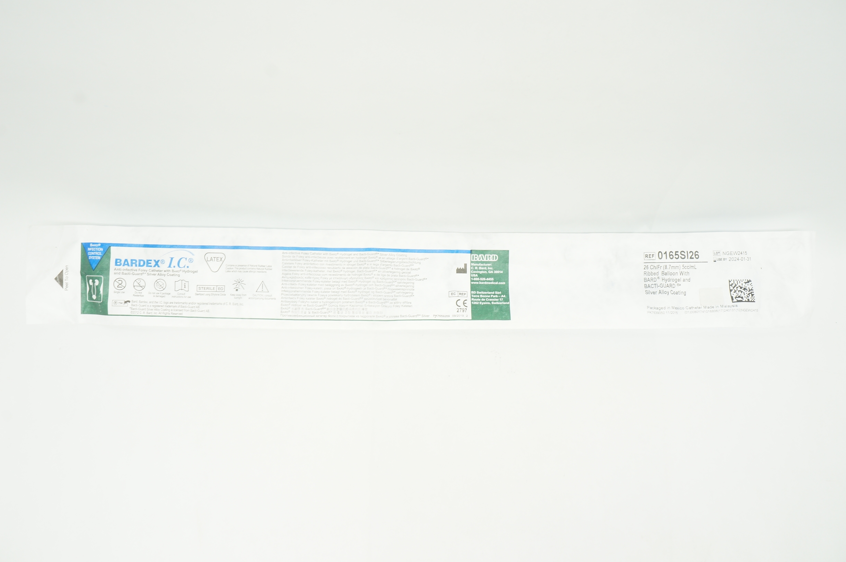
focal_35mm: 27
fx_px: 634
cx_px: 423
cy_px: 281
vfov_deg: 47.8
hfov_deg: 67.4
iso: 400
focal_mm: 18
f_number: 10
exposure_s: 1/15
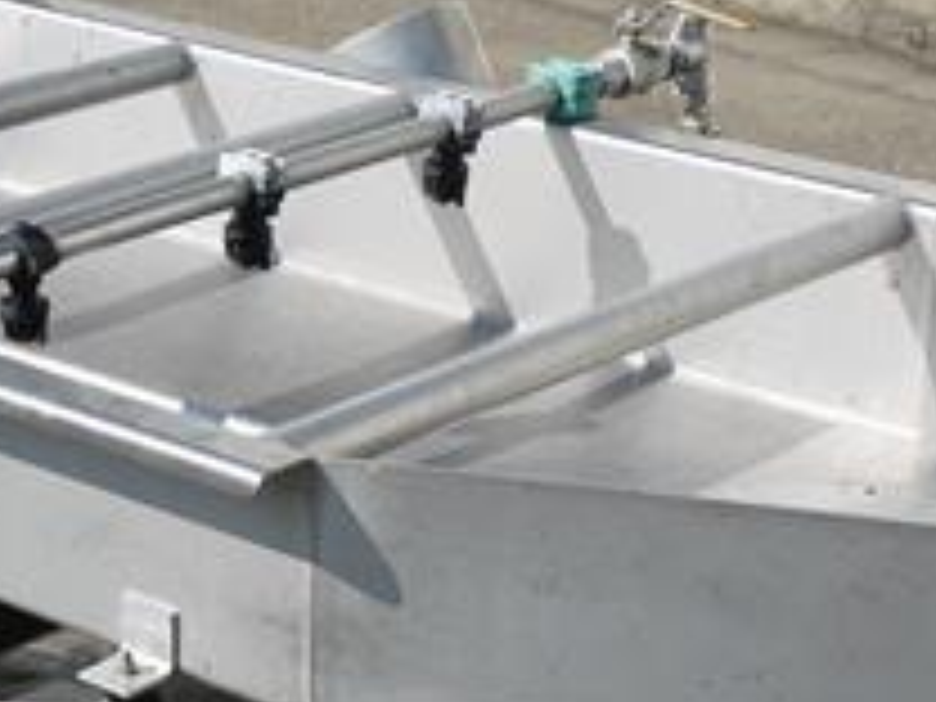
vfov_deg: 12.5
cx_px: 108
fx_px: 3164
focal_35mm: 117
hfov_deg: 16.6
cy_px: 675
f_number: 8
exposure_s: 1/400
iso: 100
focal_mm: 19
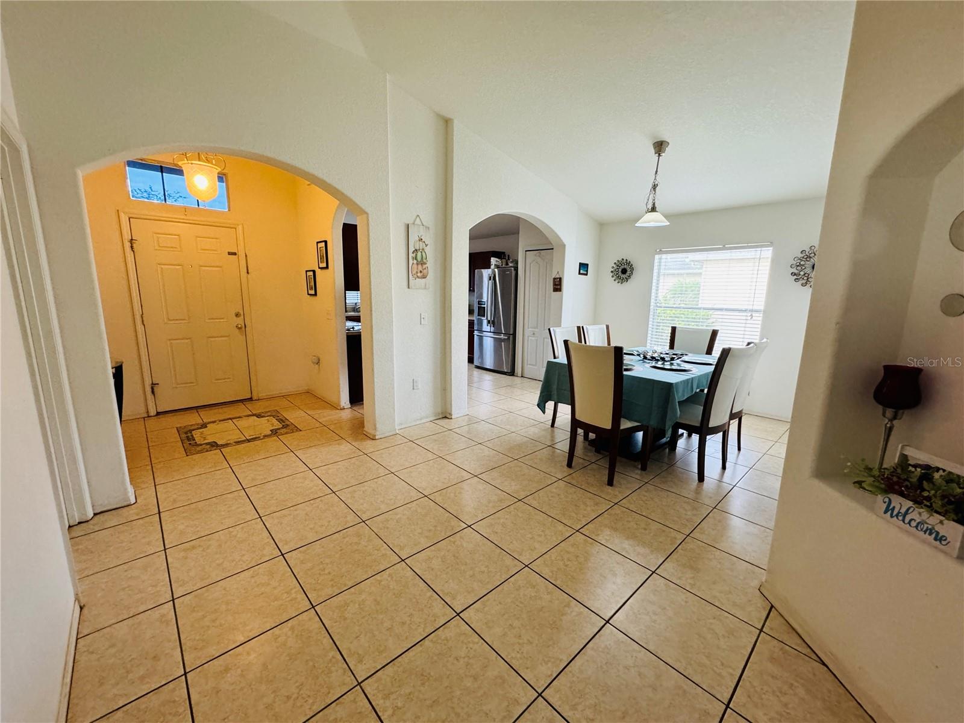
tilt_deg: -11.2
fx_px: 390
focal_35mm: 14
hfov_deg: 102.1
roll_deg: -1.2
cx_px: 482
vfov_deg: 85.7
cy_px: 362
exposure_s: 1/120
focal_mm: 2.22
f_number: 2.2
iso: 320
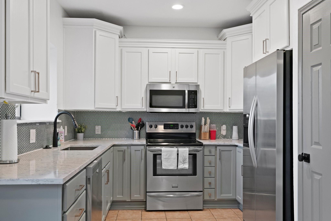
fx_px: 303
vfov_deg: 40.0
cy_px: 110
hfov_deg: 57.2
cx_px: 166
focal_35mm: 33
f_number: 8
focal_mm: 33
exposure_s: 1/13
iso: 2000
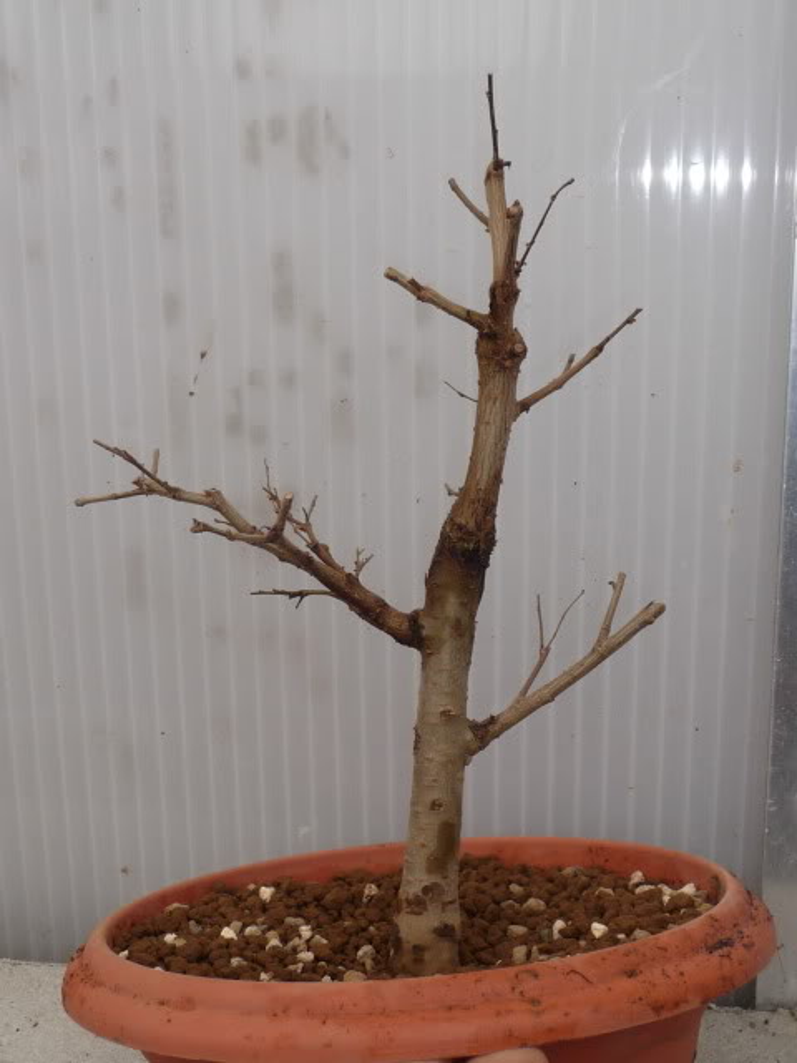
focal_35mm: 48
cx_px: 398
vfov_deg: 39.7
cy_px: 532
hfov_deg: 30.3
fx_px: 1474
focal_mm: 5
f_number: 3.4
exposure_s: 1/250
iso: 100
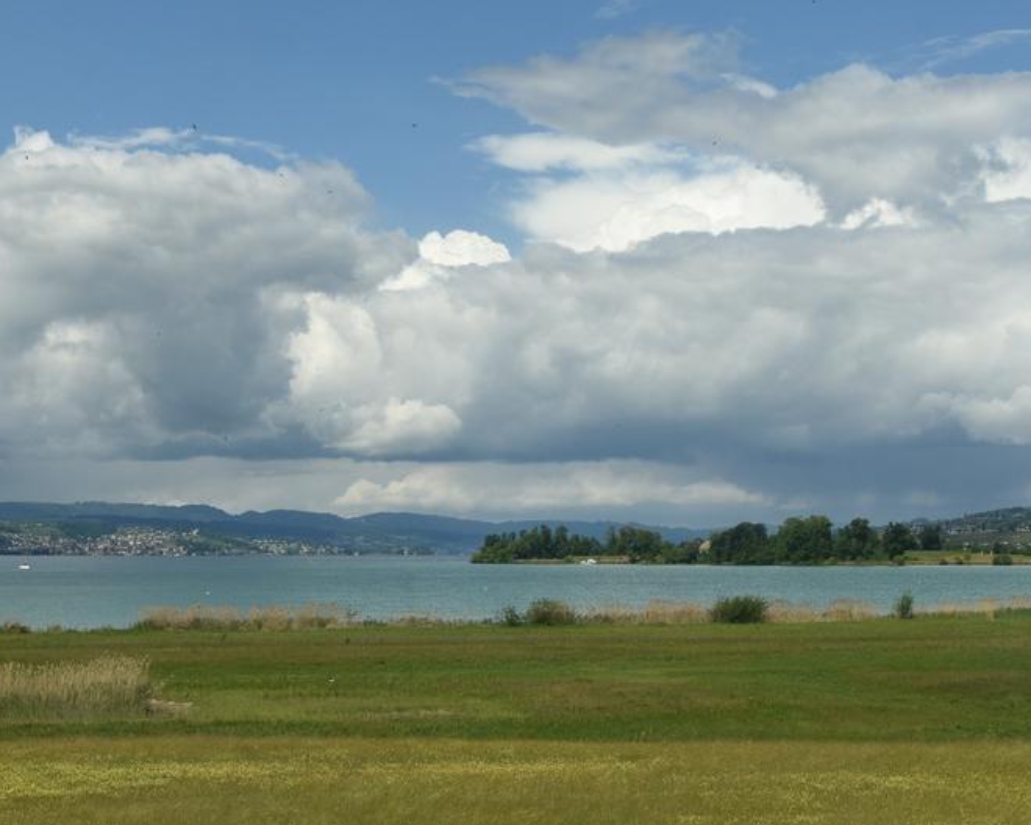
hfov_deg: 32.4
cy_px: 413
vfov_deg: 26.2
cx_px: 612
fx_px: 1770
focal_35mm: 58
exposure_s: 1/640
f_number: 8
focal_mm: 34
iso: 200
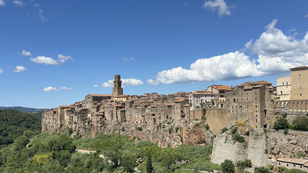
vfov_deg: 28.9
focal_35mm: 41
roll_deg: +1.2
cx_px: 152
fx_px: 335
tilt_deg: -0.2
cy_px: 107
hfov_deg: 49.4
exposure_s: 1/9434
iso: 100
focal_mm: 6.86
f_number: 1.78
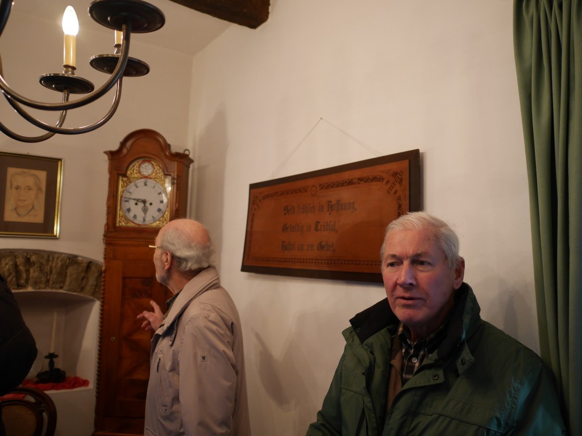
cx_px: 291
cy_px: 218
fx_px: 504
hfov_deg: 60.0
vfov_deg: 46.8
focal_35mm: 30
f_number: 2
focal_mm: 15
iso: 800
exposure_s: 1/160
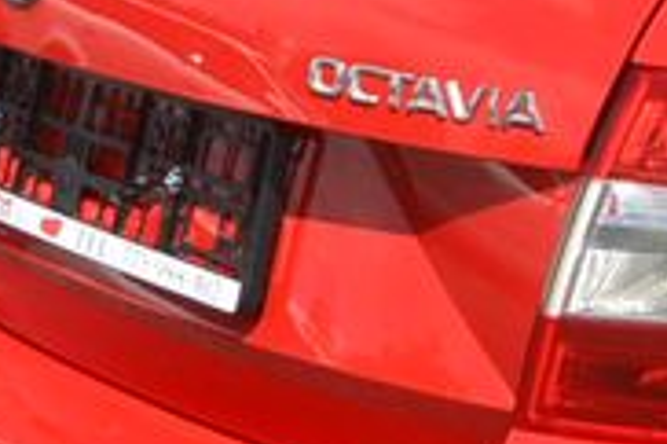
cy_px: 138
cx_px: 1415
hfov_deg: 11.8
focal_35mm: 152
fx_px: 2814
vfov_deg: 9.0
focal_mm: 10
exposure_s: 1/250
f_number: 10
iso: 160
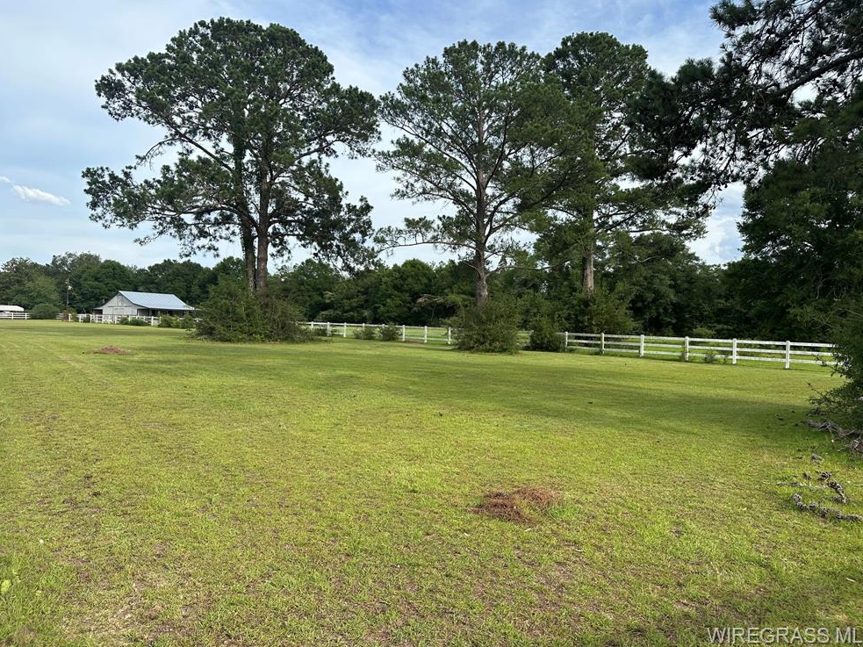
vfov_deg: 54.9
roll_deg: -1.3
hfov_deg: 69.4
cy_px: 314
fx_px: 623
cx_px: 438
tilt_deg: +1.3
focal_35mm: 25
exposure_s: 1/1751
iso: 80
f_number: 1.78
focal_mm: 6.86
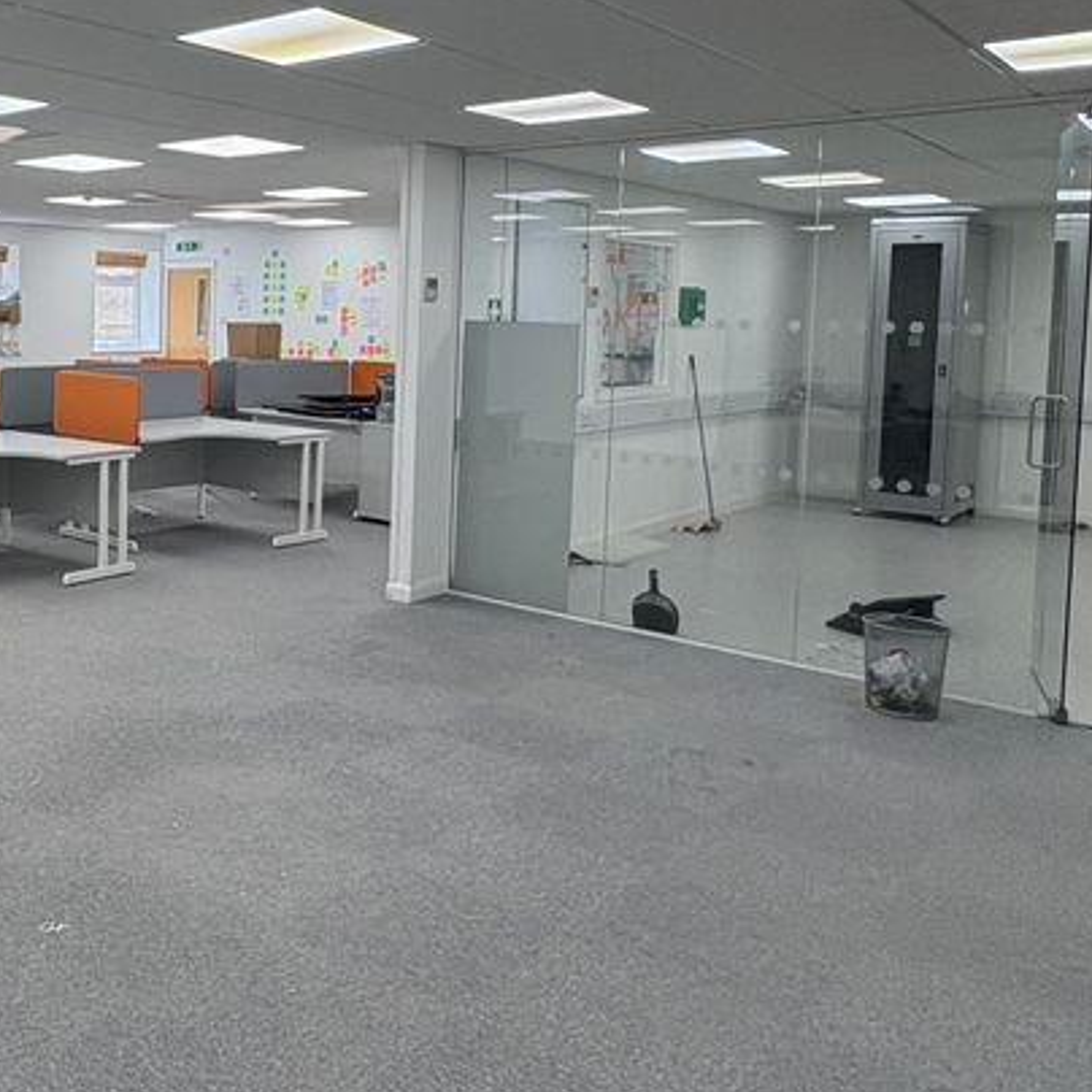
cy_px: 374
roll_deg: -0.5
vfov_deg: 47.7
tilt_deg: -2.8
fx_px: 1213
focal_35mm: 34
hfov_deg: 43.9
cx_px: 95
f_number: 2.2
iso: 64
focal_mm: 2.22
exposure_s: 1/128
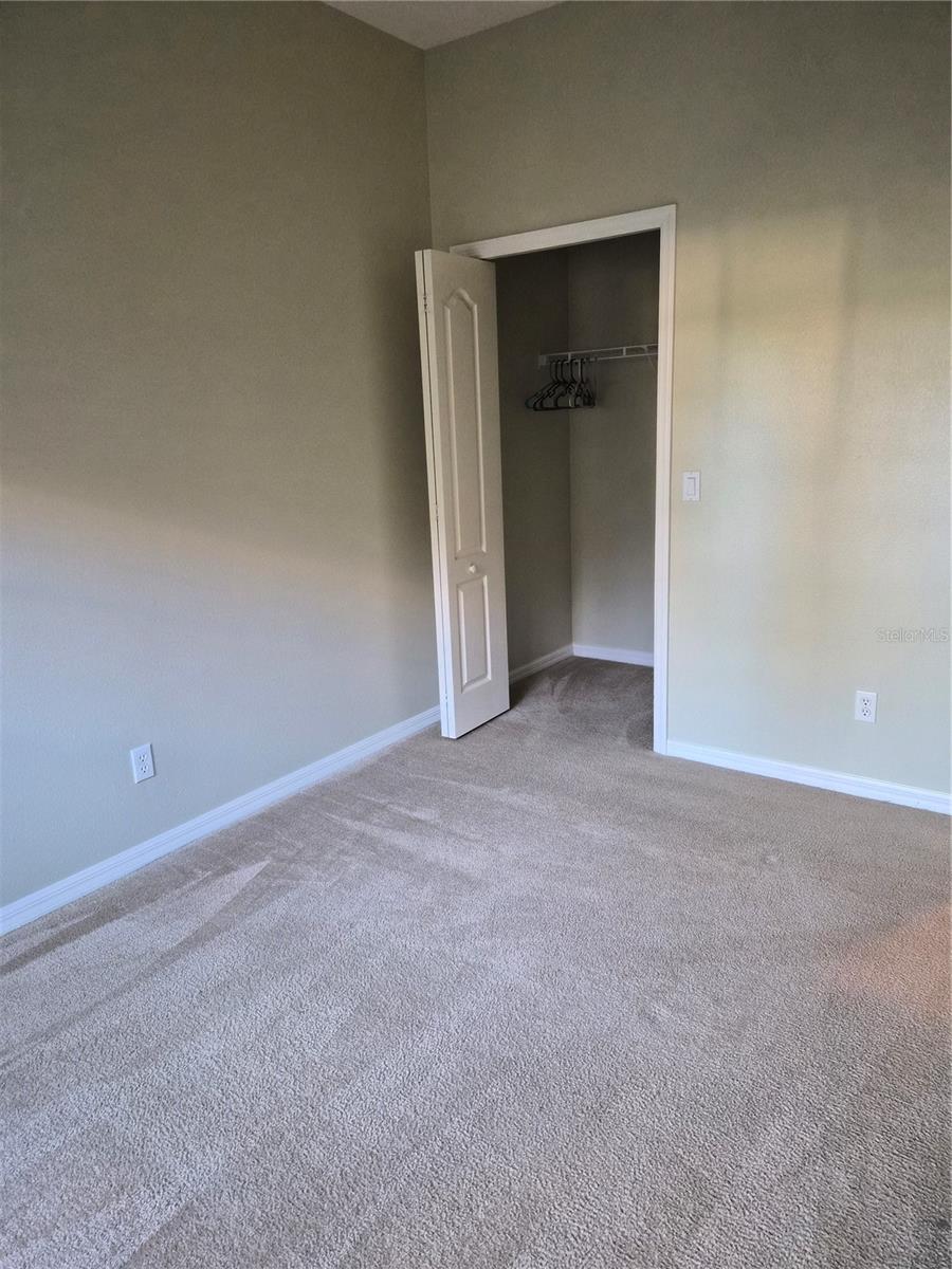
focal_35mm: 23
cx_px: 476
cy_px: 634
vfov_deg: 73.9
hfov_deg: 58.9
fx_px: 843
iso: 800
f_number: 1.8
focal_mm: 5.4
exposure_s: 1/120
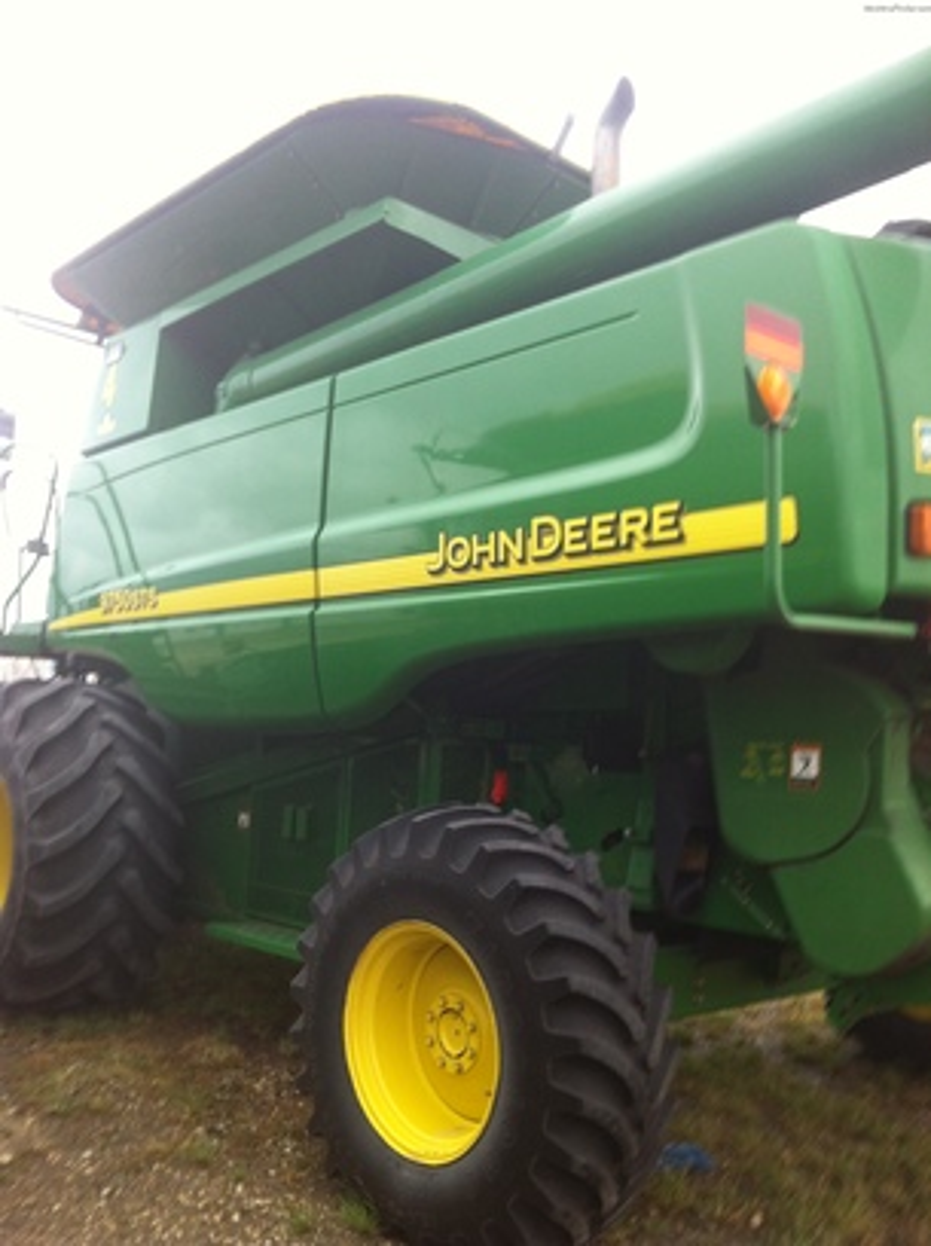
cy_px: 623
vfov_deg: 52.7
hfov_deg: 40.6
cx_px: 466
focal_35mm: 35
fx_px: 1258
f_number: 2.8
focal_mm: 3.85
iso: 80
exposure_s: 1/33
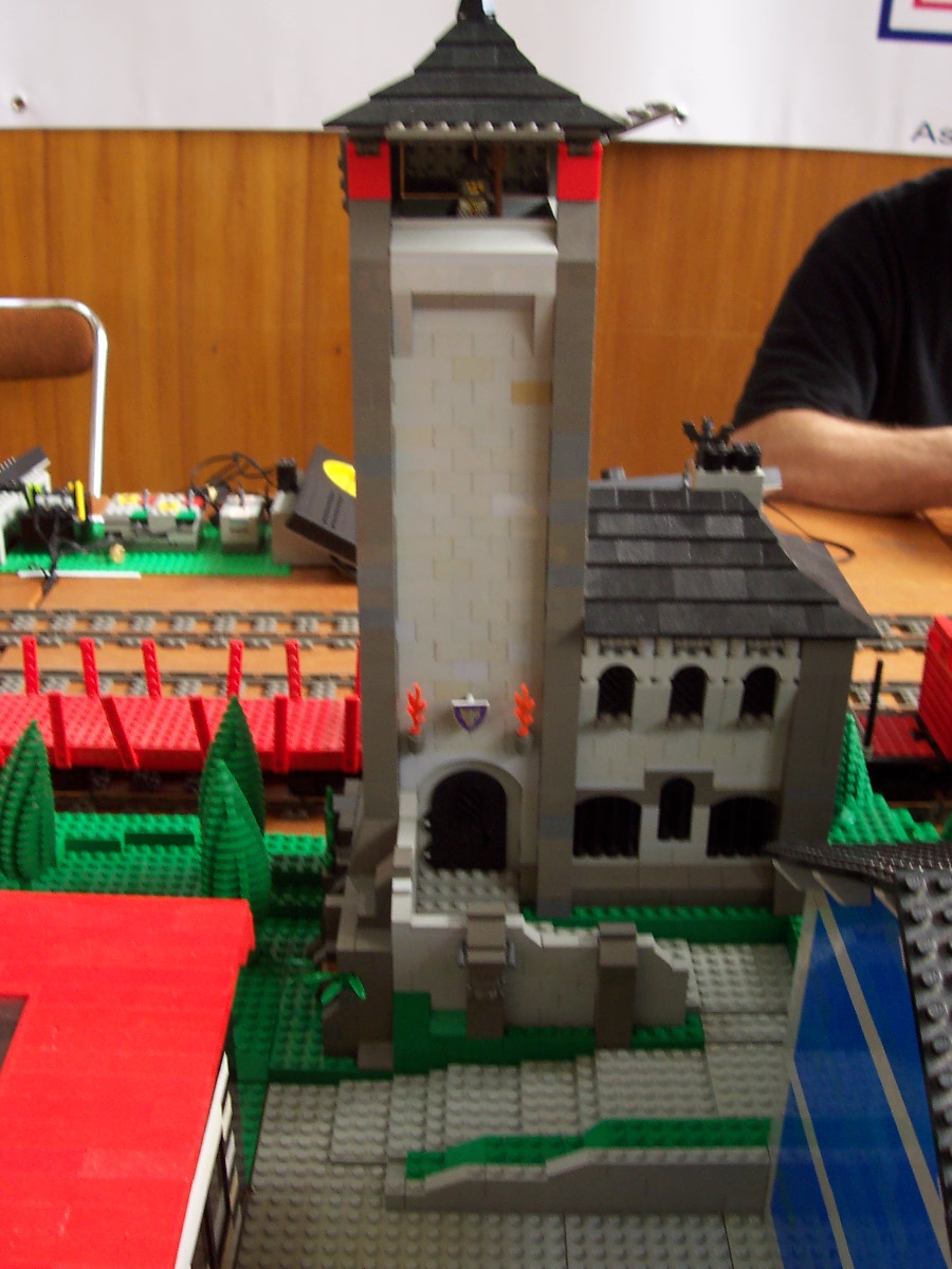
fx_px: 1357
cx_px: 476
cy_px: 634
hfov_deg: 38.7
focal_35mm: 37
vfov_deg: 50.1
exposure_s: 1/45
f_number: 2.8
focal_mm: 5.6
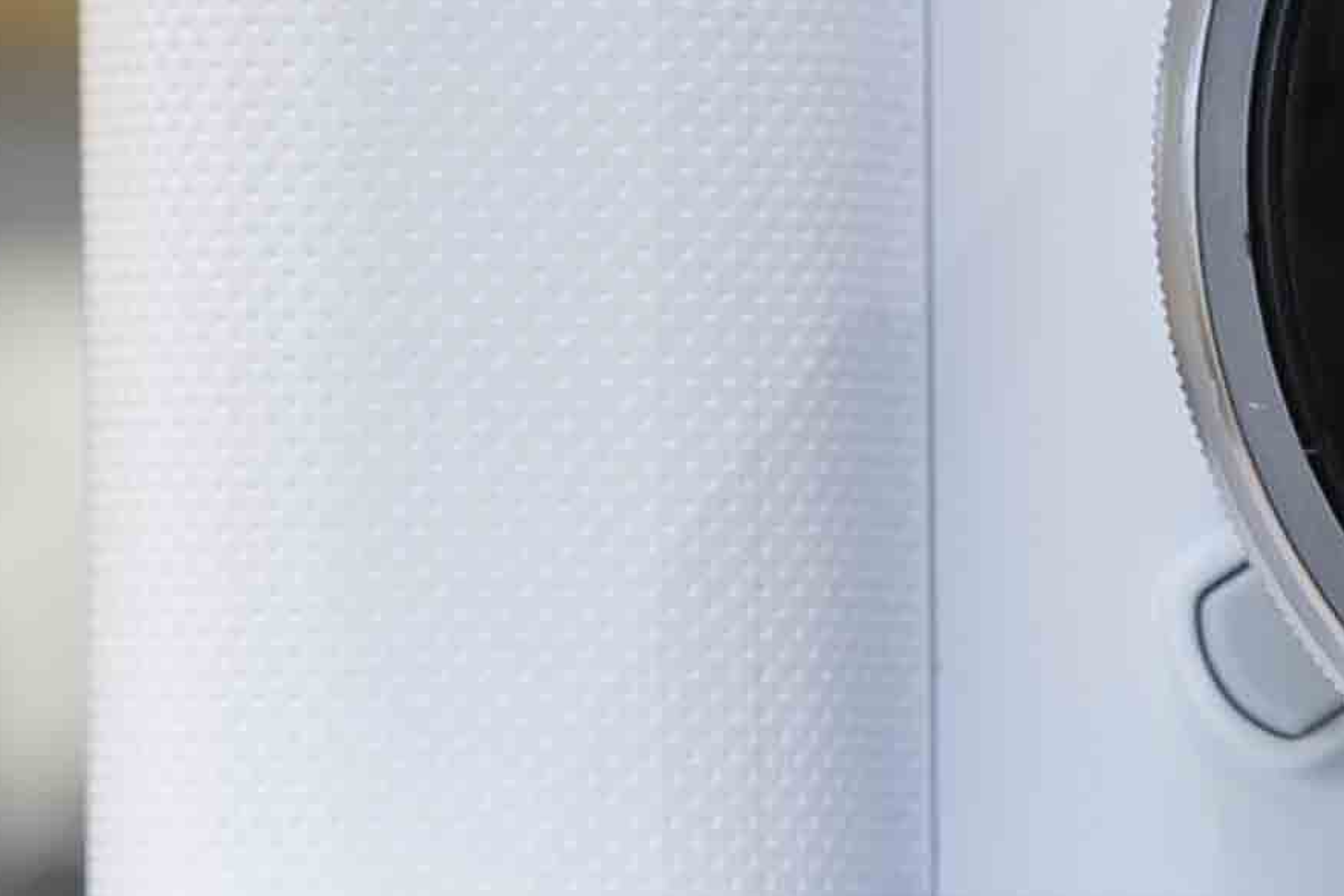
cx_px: 1665
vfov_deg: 2.1
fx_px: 23854
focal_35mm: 639
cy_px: 1465
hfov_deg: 3.2
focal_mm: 60
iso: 1600
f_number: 5
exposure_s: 1/125
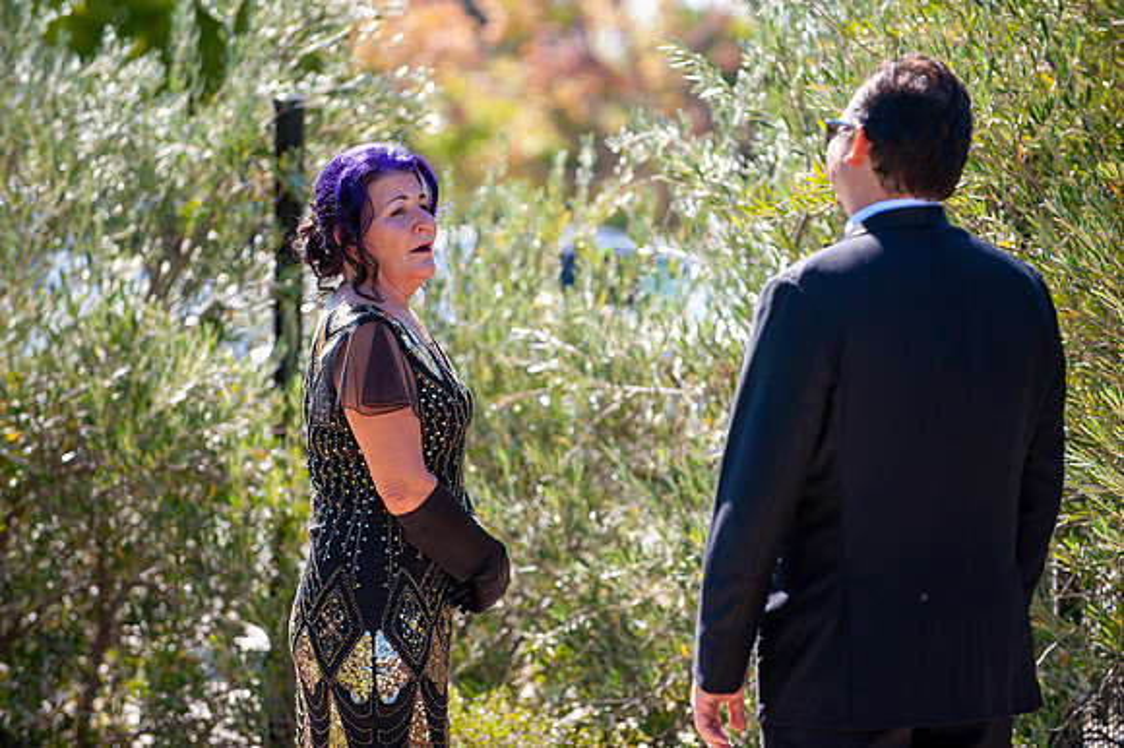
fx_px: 5617
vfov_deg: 7.6
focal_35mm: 180
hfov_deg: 11.4
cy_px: 374
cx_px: 562
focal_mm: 180
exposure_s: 1/1250
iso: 500
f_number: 4
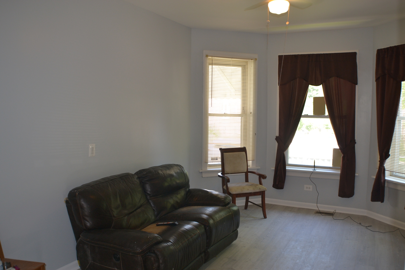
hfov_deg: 49.6
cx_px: 202
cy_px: 135
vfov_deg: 34.2
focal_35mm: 39
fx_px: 439
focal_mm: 26
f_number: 4.2
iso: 280
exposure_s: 1/30
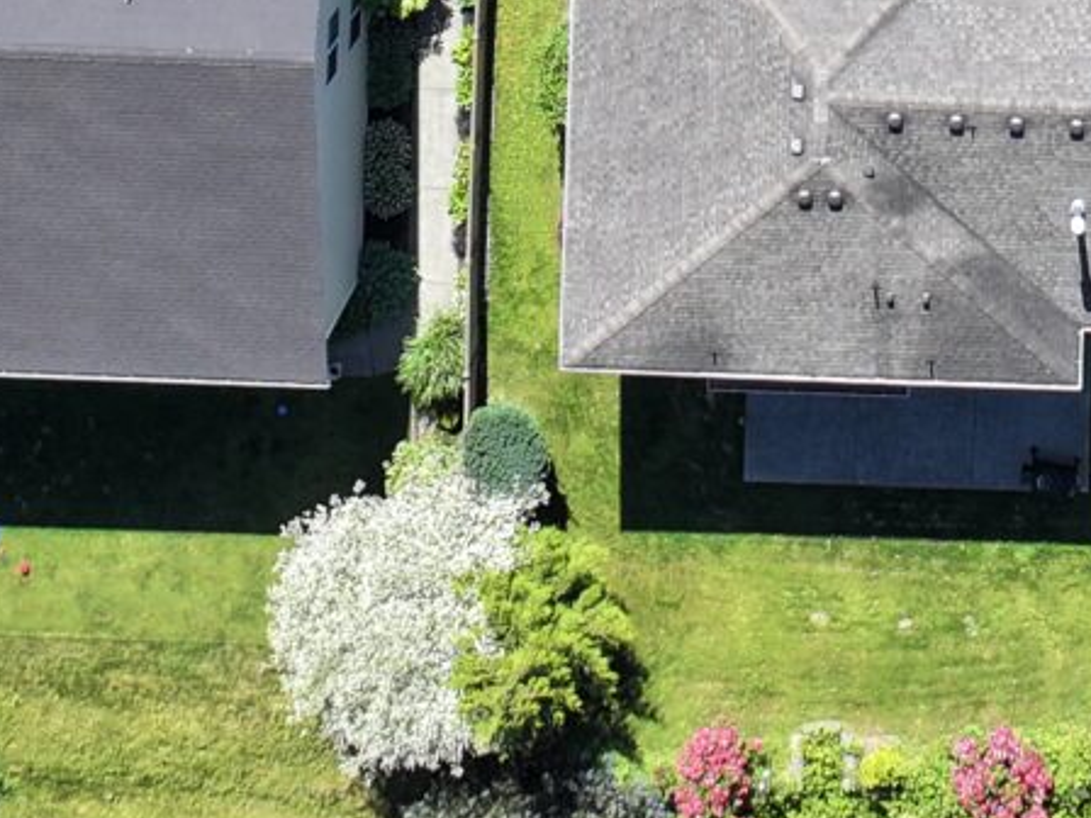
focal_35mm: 137
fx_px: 4318
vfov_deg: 9.6
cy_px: -1144
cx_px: 1074
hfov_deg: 14.2
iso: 100
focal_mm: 12.29
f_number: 2.8
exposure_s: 1/800
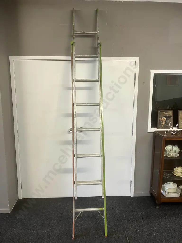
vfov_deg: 63.4
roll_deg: +1.1
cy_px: 122
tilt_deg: -6.8
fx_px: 196
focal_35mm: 28
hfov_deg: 49.7
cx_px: 91
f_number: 1.8
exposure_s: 1/50
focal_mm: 3.99
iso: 100
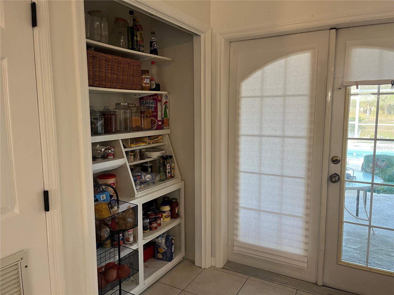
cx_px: 197
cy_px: 148
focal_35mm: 26
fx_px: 296
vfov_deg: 53.1
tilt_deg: -8.1
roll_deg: -0.2
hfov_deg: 67.3
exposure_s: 1/60
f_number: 1.6
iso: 160
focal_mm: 5.1
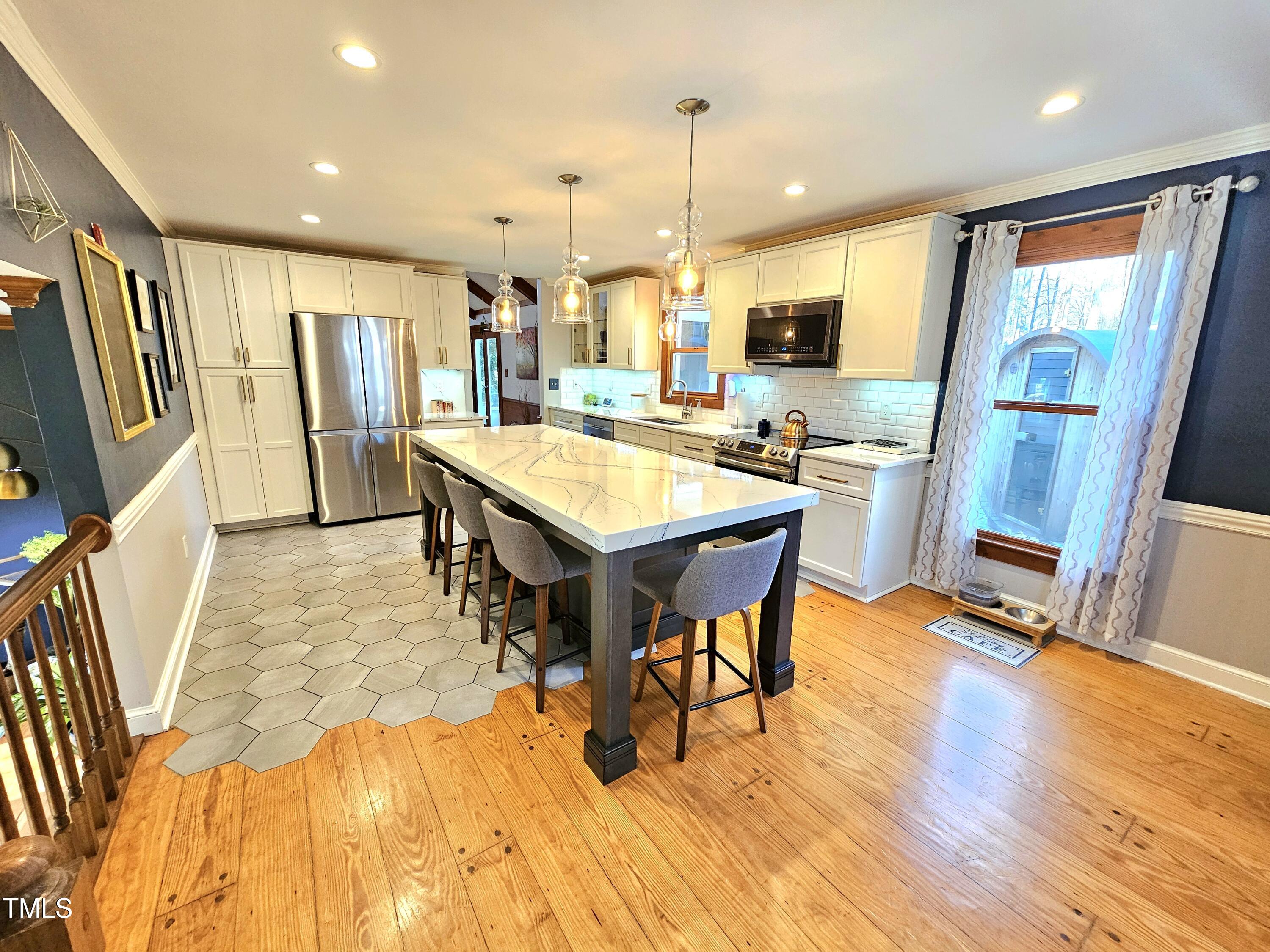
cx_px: 635
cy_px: 476
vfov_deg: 89.9
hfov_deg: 106.2
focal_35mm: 13
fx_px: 477
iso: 400
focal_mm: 2.2
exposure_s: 1/60.2
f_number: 2.2
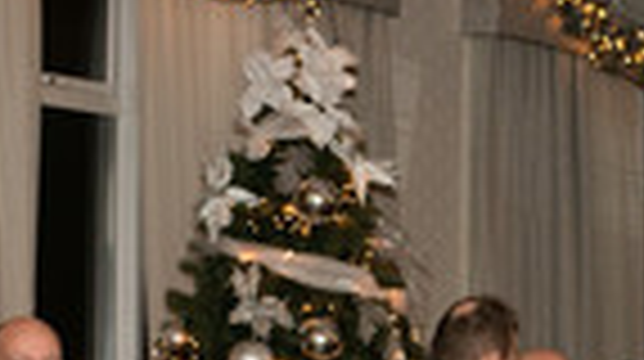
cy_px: 583
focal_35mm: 294
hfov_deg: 7.3
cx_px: 698
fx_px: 5014
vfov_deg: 4.1
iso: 400
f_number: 2.8
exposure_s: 1/200
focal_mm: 100
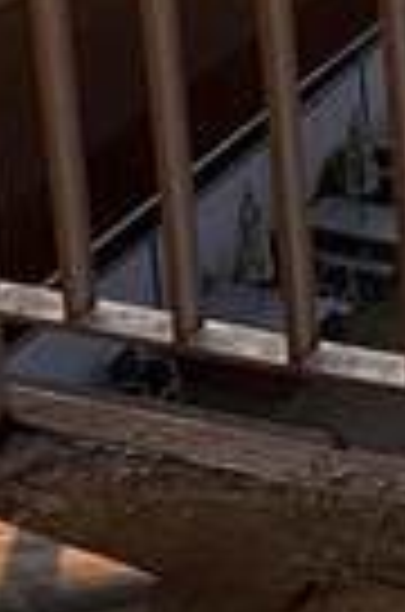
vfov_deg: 16.6
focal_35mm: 103
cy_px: -490
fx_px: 1747
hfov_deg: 11.8
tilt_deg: -8.6
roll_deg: +3.4
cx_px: 810
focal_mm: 2.22
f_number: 2.2
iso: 40
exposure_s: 1/610
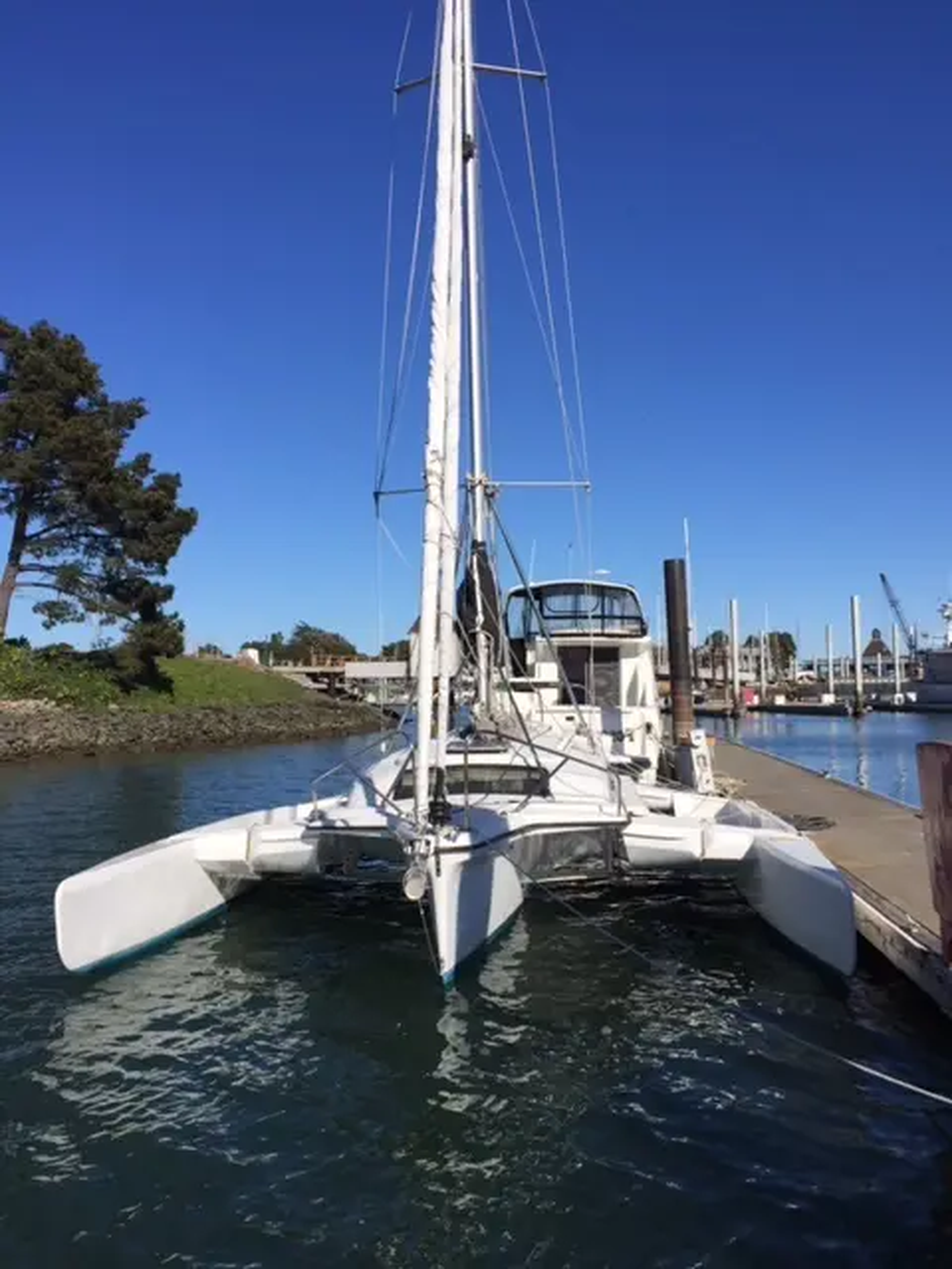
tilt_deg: +3.8
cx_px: 476
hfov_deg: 48.2
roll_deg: -1.4
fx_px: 1063
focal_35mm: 29
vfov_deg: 61.7
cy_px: 634
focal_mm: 4.15
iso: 32
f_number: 2.2
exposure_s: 1/3968
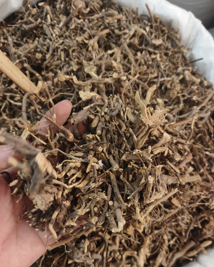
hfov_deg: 53.1
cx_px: 115
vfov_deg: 63.7
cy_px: 154
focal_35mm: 27
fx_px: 214
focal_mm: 5.5
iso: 563
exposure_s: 1/50
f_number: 1.75
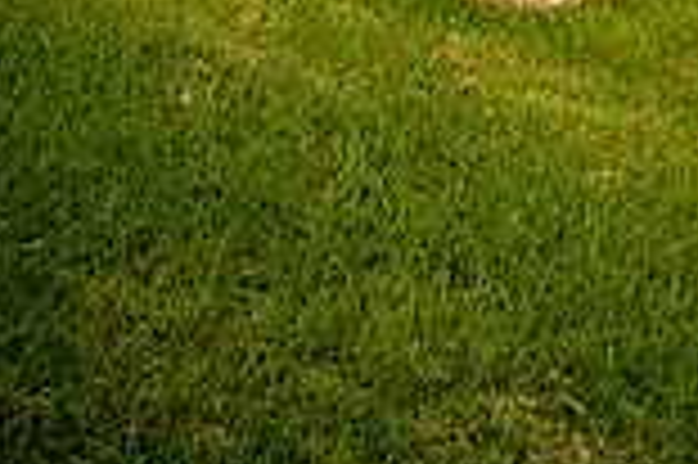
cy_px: -514
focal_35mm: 116
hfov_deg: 17.6
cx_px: 509
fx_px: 2247
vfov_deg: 10.6
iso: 200
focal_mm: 40
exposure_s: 1/250
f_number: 5.6
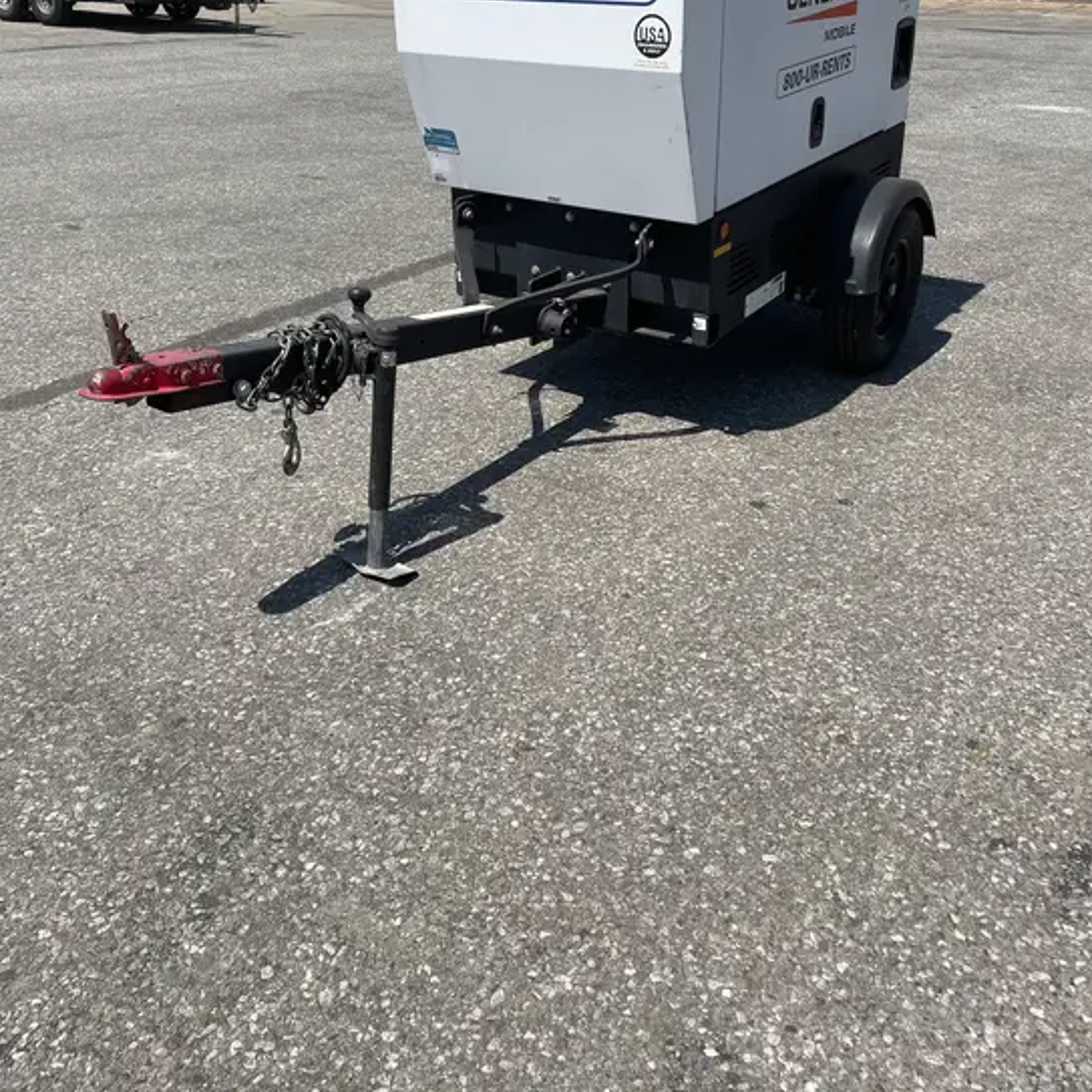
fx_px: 1106
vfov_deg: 51.7
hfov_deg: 52.5
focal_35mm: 31
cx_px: 543
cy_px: 383
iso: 32
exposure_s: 1/4831
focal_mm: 4.2
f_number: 1.6
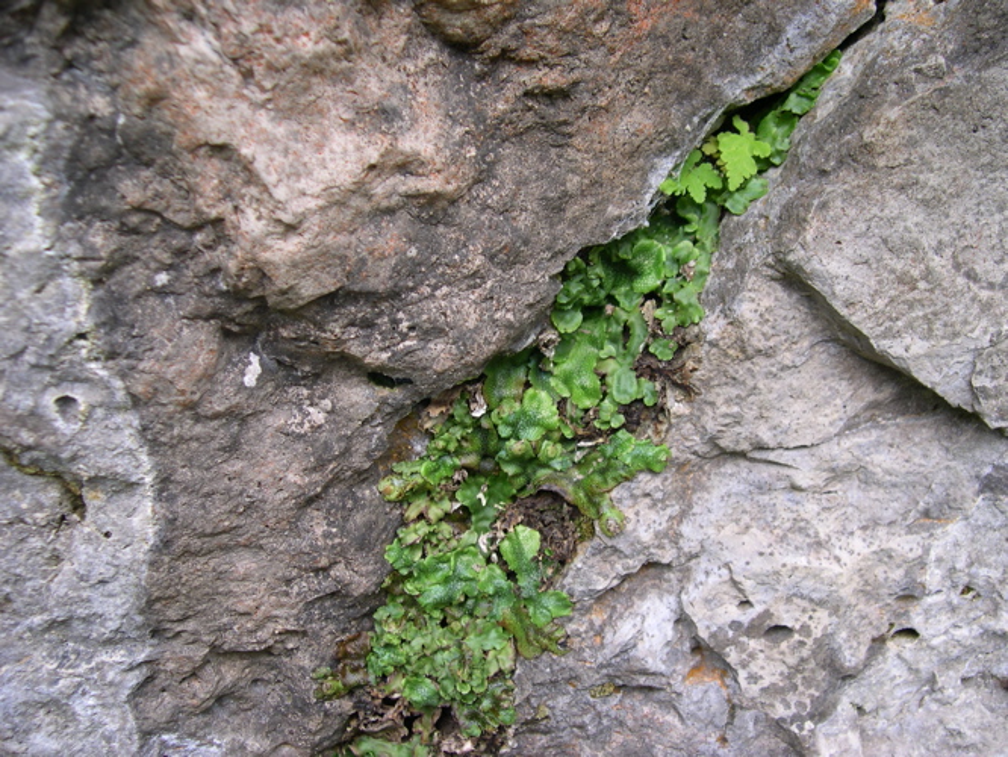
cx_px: 504
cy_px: 378
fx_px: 1107
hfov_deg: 49.0
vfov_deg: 37.7
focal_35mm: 38
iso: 100
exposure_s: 1/39
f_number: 2.8
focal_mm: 8
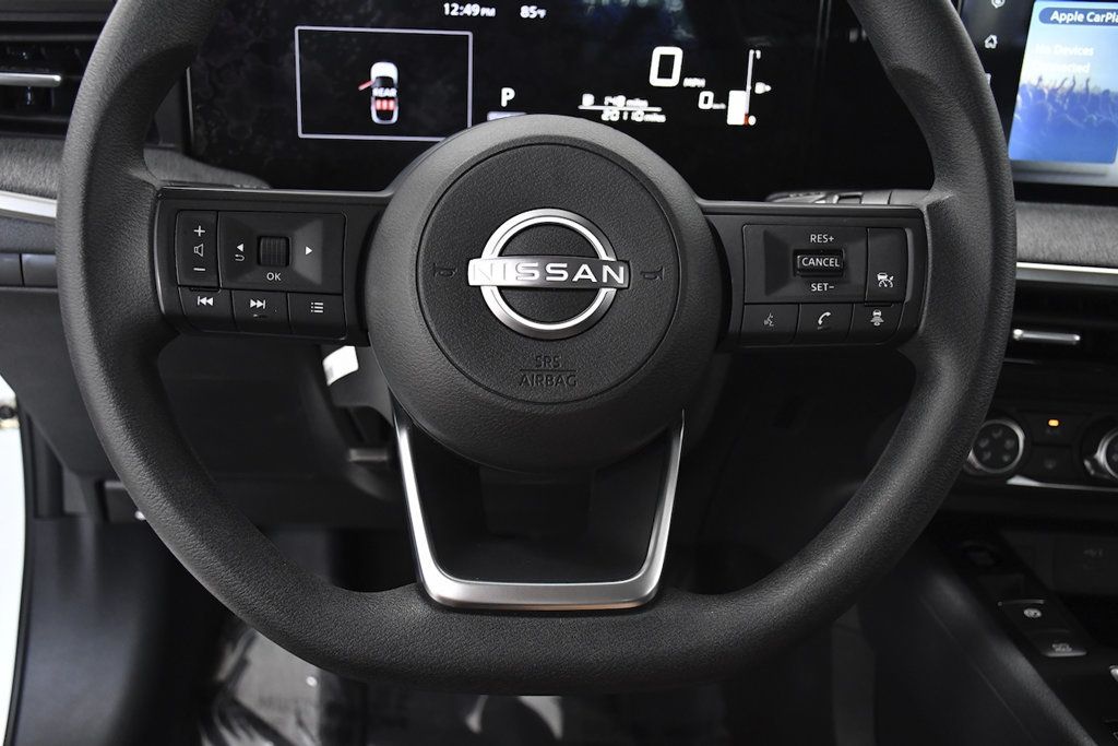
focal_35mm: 39
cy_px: 373
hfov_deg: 49.5
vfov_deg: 34.2
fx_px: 1211
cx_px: 559
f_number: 4.5
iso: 2500
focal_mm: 26
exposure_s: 1/250
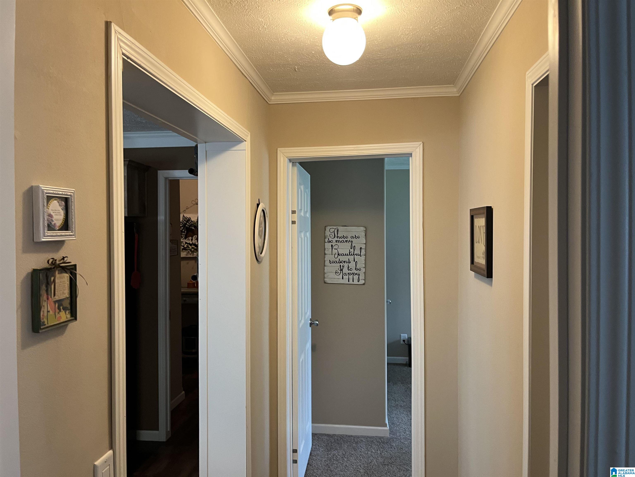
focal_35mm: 26
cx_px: 318
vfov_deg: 53.1
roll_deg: +1.0
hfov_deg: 67.3
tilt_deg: -1.4
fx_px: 477
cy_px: 238
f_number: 1.6
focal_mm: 5.1
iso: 160
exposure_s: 1/60
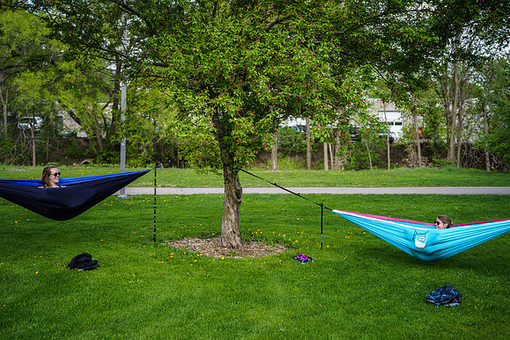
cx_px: 256
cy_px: 163
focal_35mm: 52
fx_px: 738
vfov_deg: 26.0
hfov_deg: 38.1
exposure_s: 1/1600
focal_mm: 49.5
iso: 400
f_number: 2.8
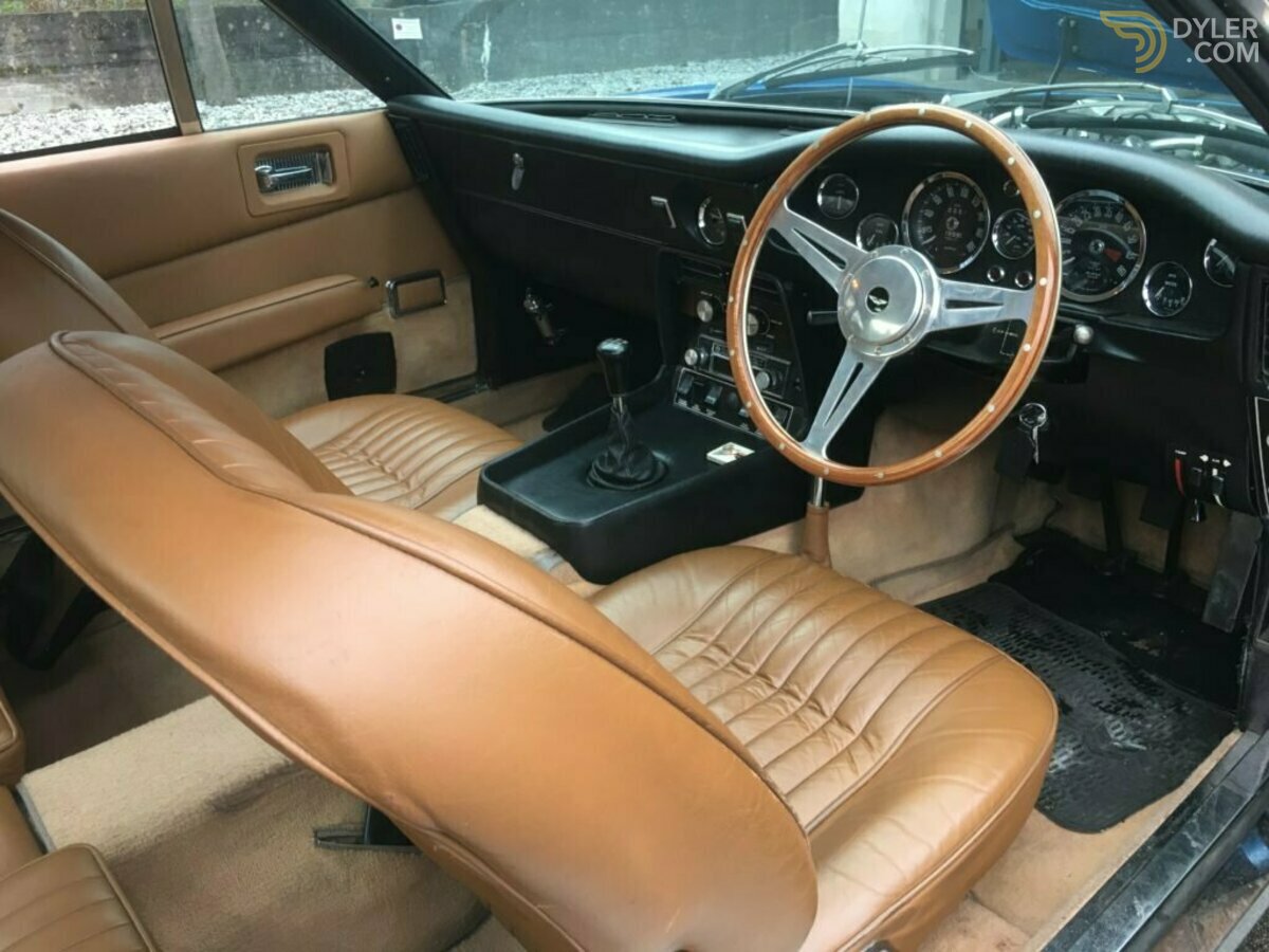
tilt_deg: -24.8
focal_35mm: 29
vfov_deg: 48.2
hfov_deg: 61.7
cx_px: 634
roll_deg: +1.4
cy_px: 476
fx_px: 1063
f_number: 2.2
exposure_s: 1/17
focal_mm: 4.15
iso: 32
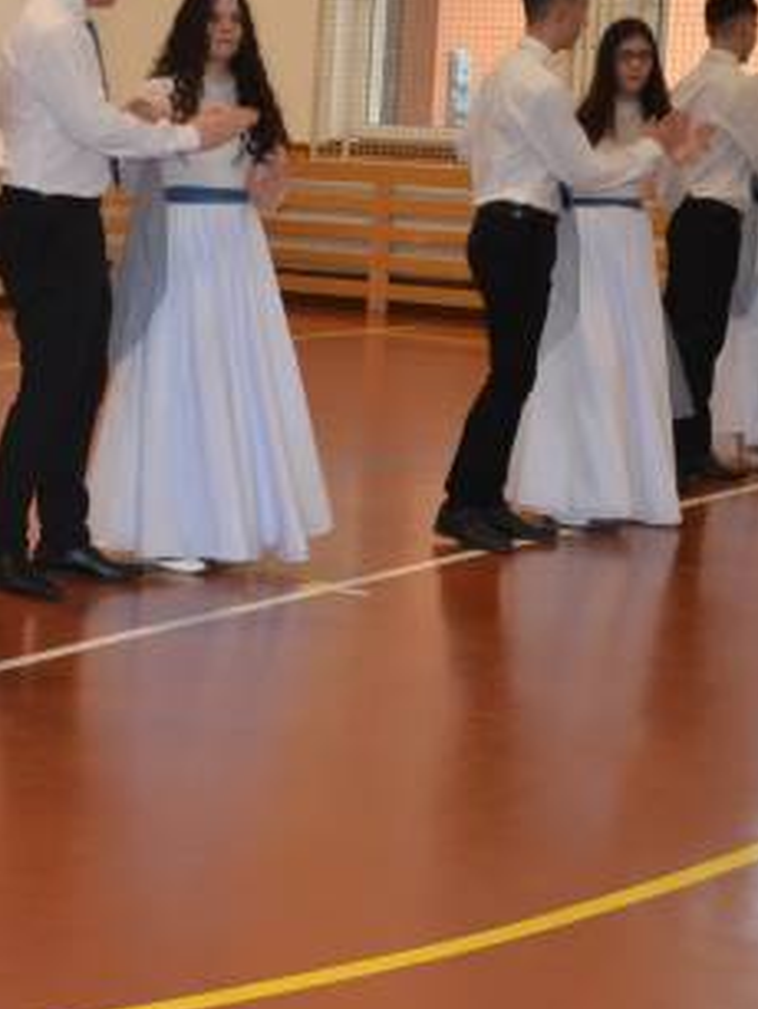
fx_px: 2857
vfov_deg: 20.0
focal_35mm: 98
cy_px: 427
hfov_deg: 14.7
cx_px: -112
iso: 640
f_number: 4
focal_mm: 26
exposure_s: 1/60
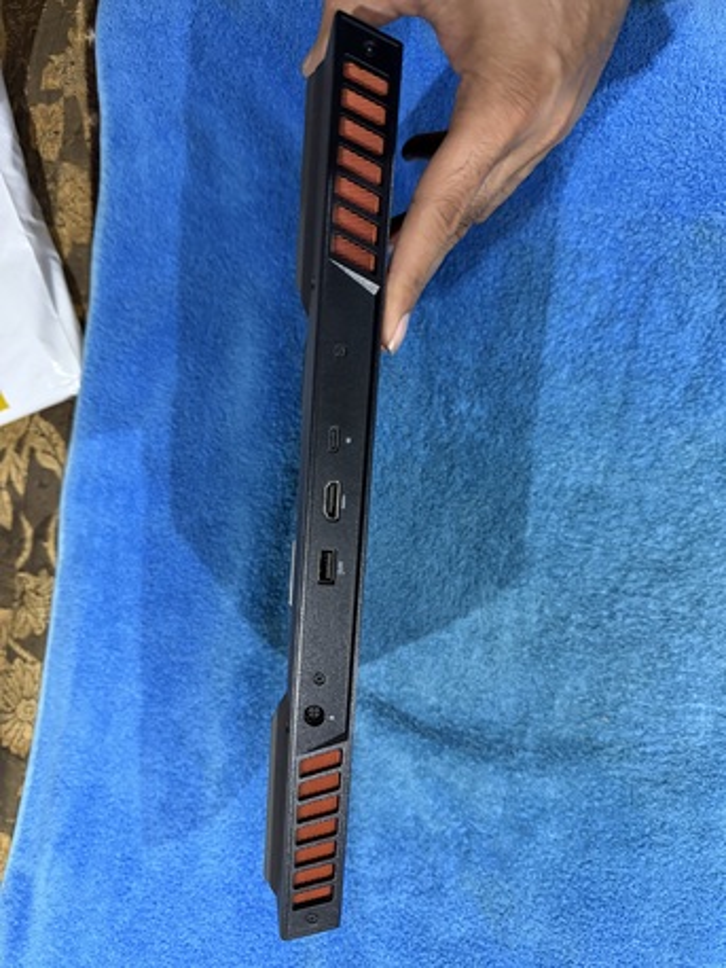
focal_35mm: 24
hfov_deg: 56.8
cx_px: 363
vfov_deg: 71.6
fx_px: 671
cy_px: 484
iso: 1000
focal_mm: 6.76
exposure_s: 1/40
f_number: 1.78
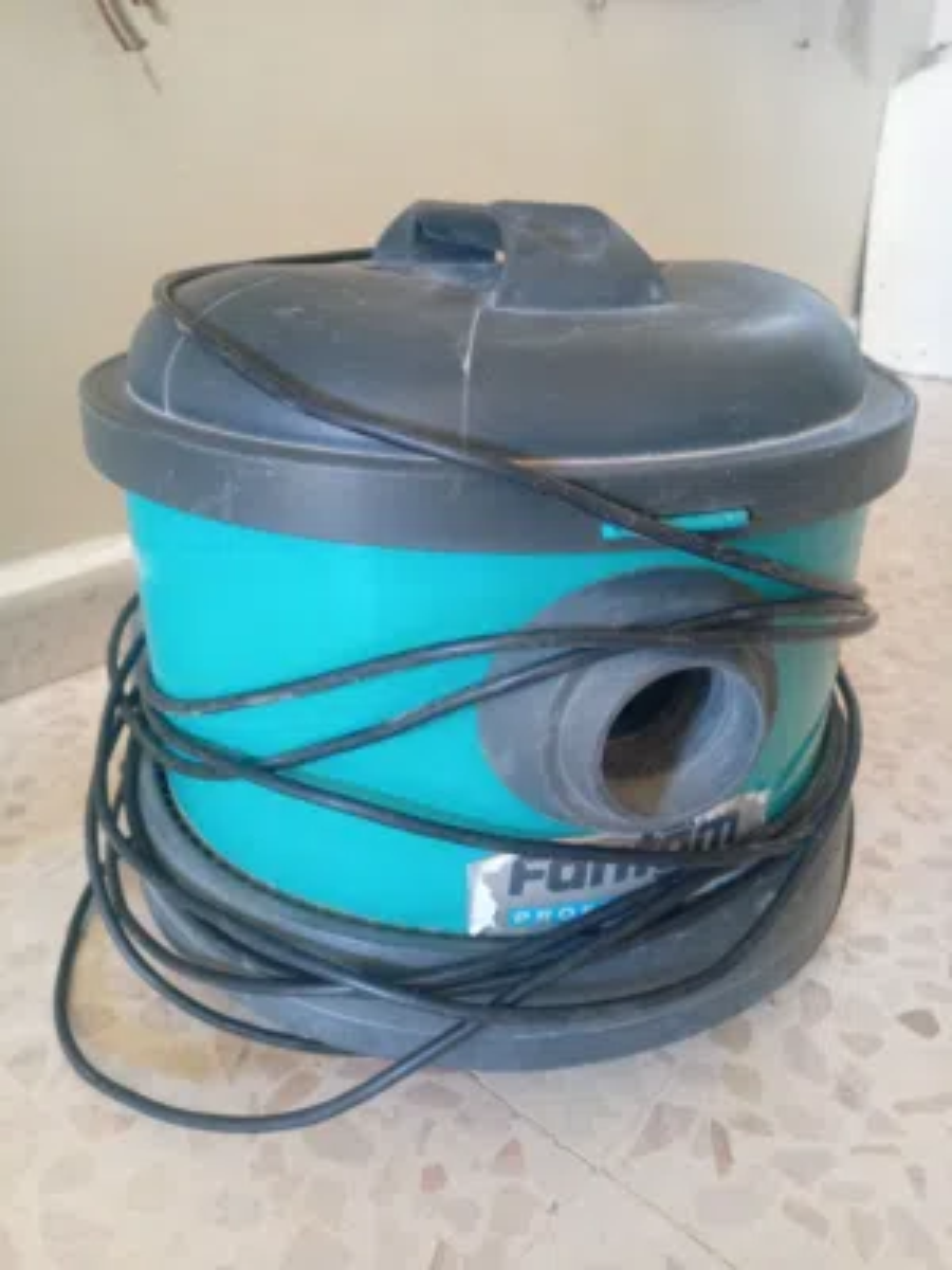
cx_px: 476
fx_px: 953
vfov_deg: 67.3
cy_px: 635
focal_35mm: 26
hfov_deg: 53.1
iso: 479
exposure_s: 1/25
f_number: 1.8
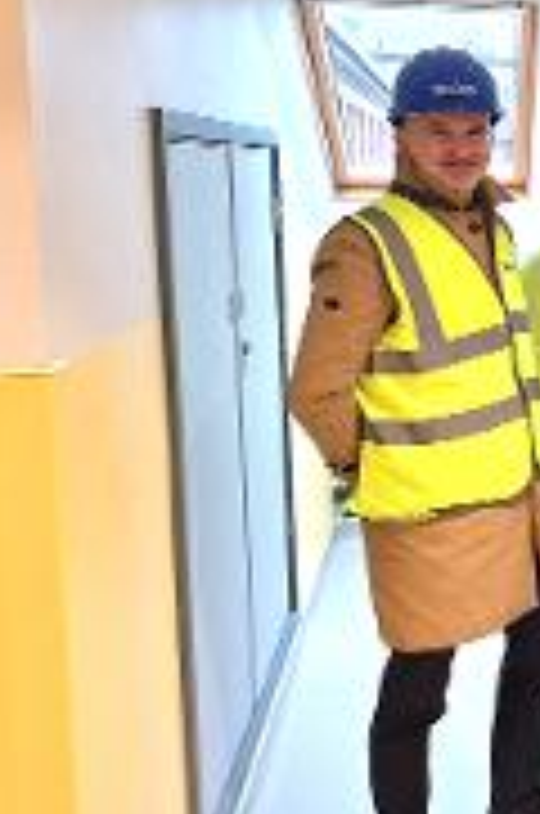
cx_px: 882
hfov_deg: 20.4
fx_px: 1197
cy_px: 274
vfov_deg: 37.2
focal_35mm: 53
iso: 50
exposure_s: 1/100
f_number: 1.8
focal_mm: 5.54
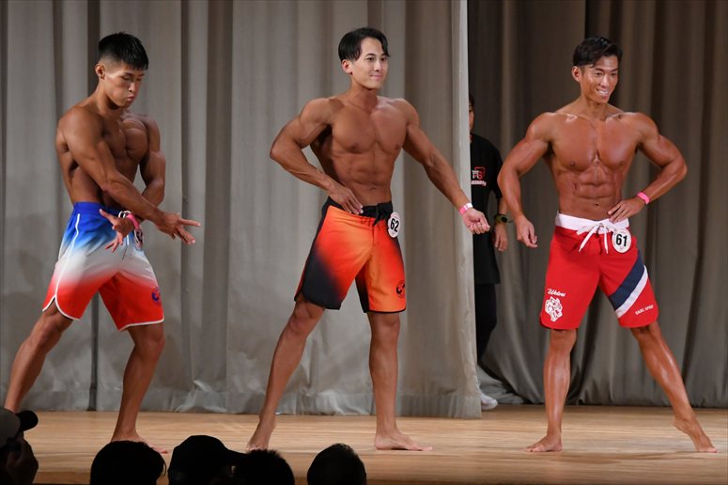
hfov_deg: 8.1
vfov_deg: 5.4
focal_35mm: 255
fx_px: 5154
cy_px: 242
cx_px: 364
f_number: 5.6
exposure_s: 1/400
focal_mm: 170
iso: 3200
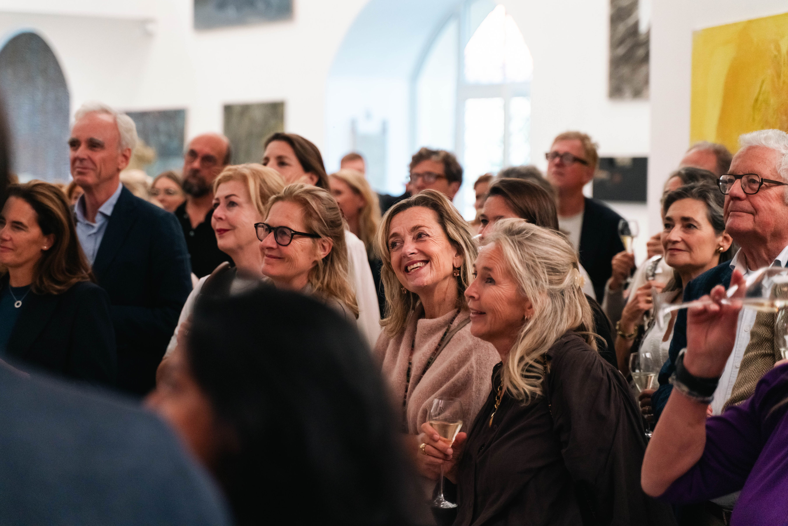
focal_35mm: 85
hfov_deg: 23.9
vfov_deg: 16.1
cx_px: 360
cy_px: 228
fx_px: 1862
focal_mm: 75
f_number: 2.8
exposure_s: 1/200
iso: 2000
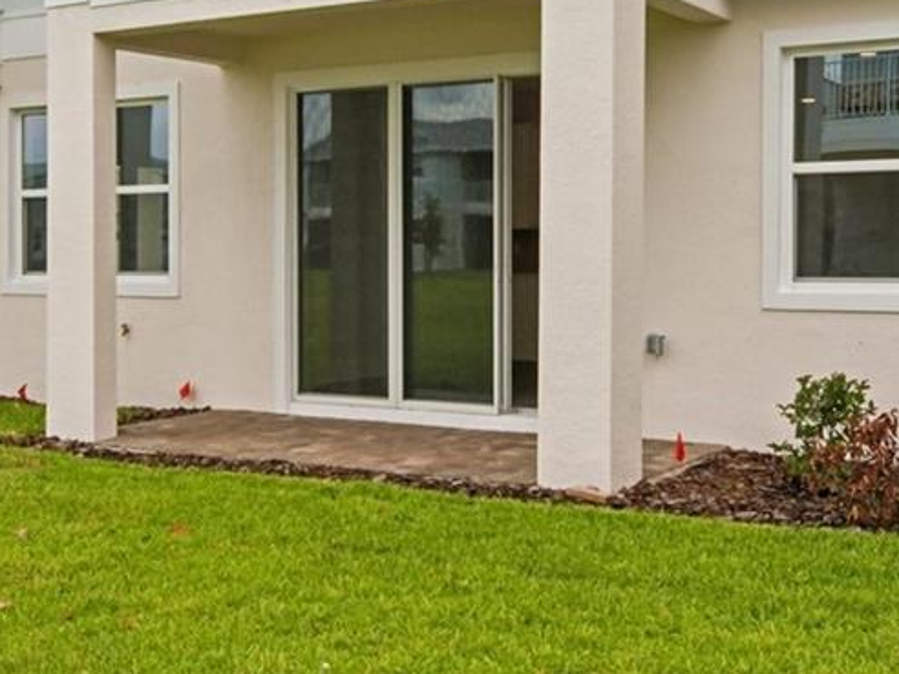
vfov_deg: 26.7
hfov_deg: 38.2
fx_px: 1299
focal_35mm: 50
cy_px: -73
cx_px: 407
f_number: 8
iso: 400
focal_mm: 16
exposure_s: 1/1250
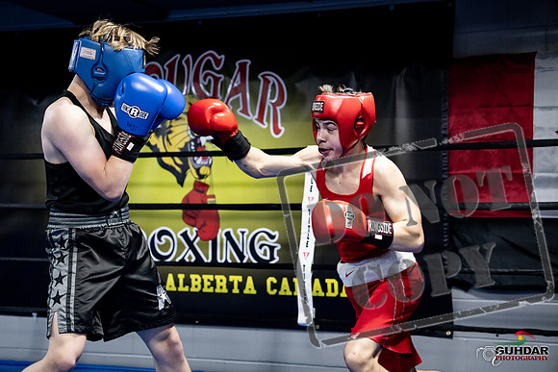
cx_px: 279
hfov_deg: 28.8
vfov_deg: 19.5
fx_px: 1085
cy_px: 186
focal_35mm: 70
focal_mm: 70
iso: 6400
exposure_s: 1/1000
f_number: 2.8
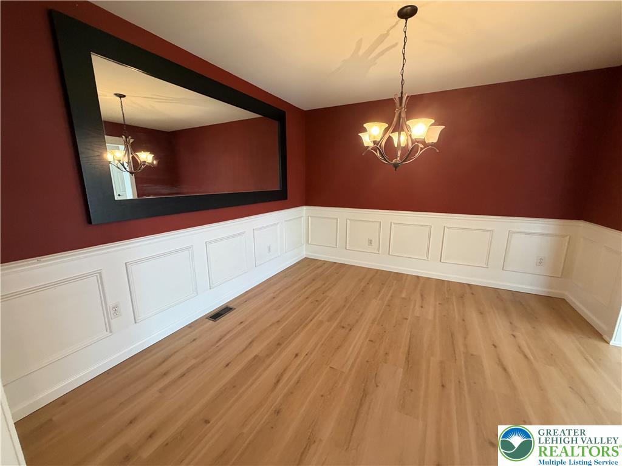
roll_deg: +1.1
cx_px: 311
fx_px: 252
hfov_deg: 102.1
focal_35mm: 14
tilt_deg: -12.8
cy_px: 233
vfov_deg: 85.7
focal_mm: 2.22
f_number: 2.2
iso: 320
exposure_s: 1/60
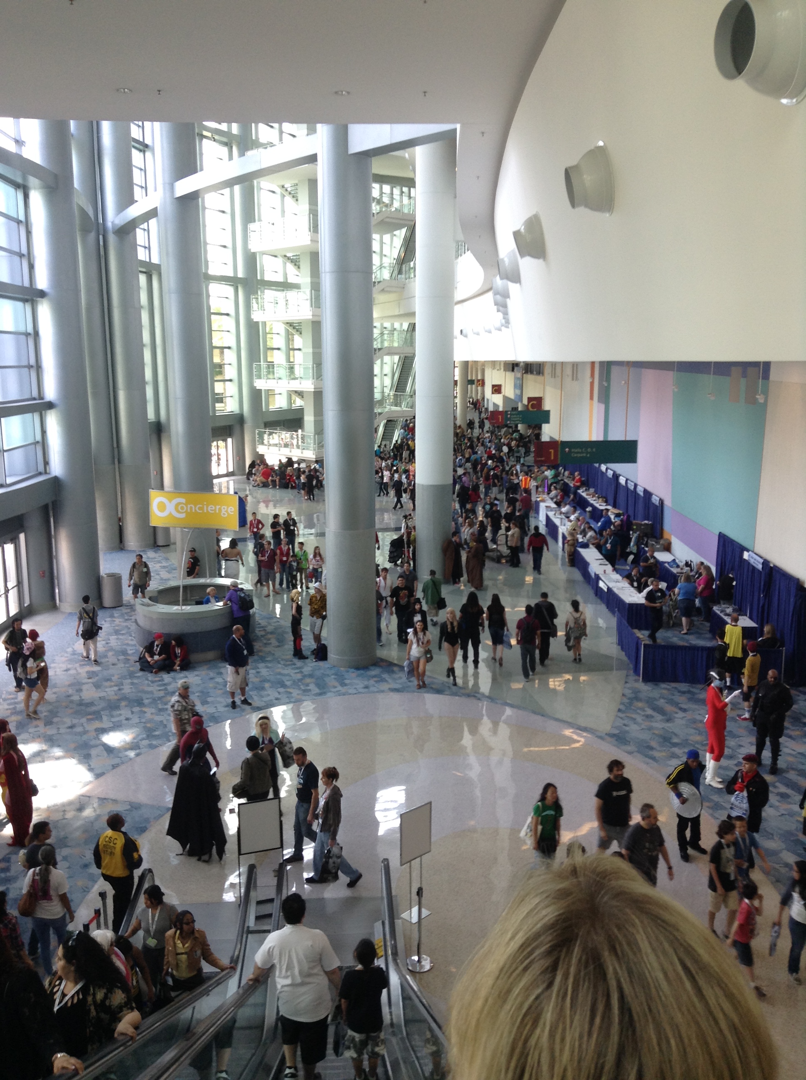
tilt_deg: -12.2
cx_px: 403
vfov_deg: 55.4
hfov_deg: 42.8
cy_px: 540
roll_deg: -0.3
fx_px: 1027
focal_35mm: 33
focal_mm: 3.3
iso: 32
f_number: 2.4
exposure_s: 1/40
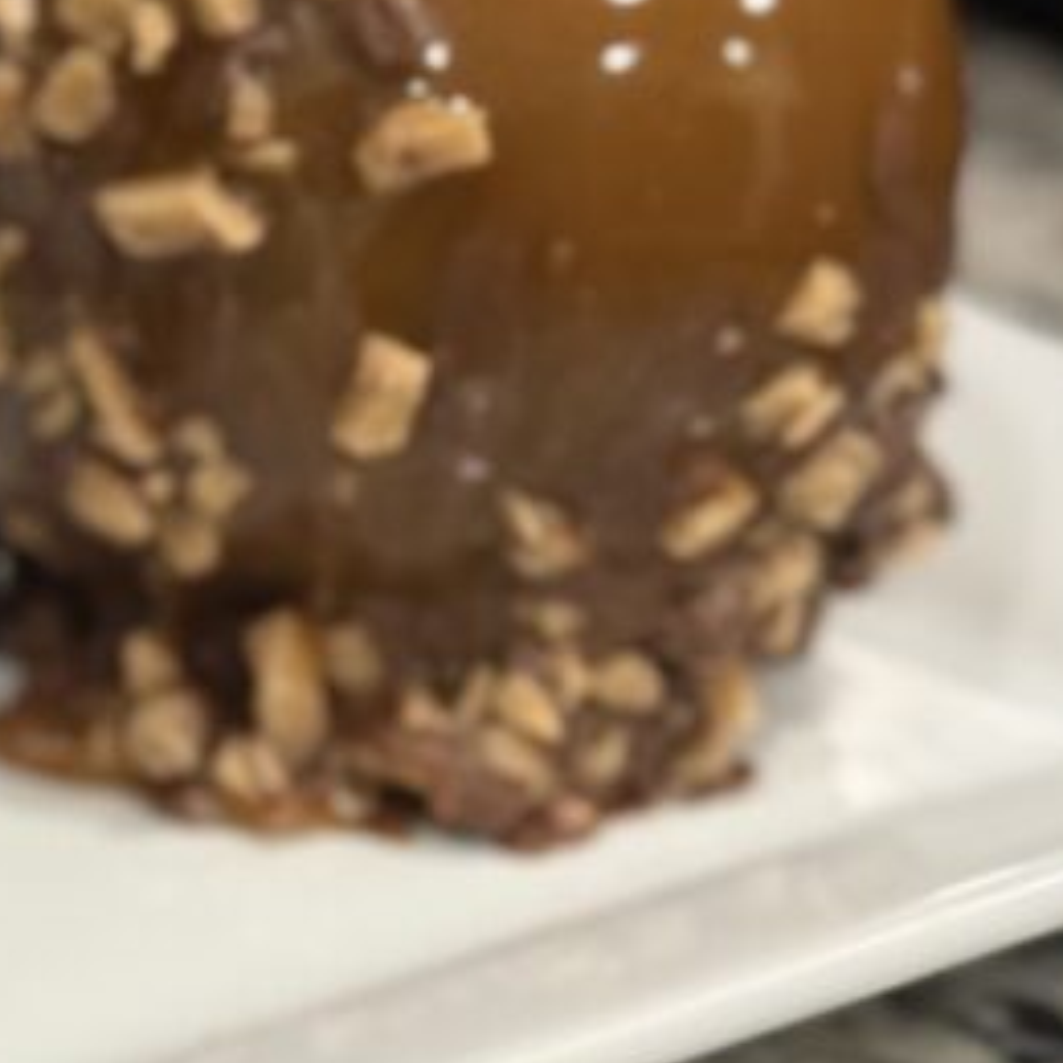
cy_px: 458
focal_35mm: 167
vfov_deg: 10.5
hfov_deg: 9.9
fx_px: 5802
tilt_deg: -24.4
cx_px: -908
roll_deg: -3.2
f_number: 1.78
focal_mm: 6.76
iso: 200
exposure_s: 1/60
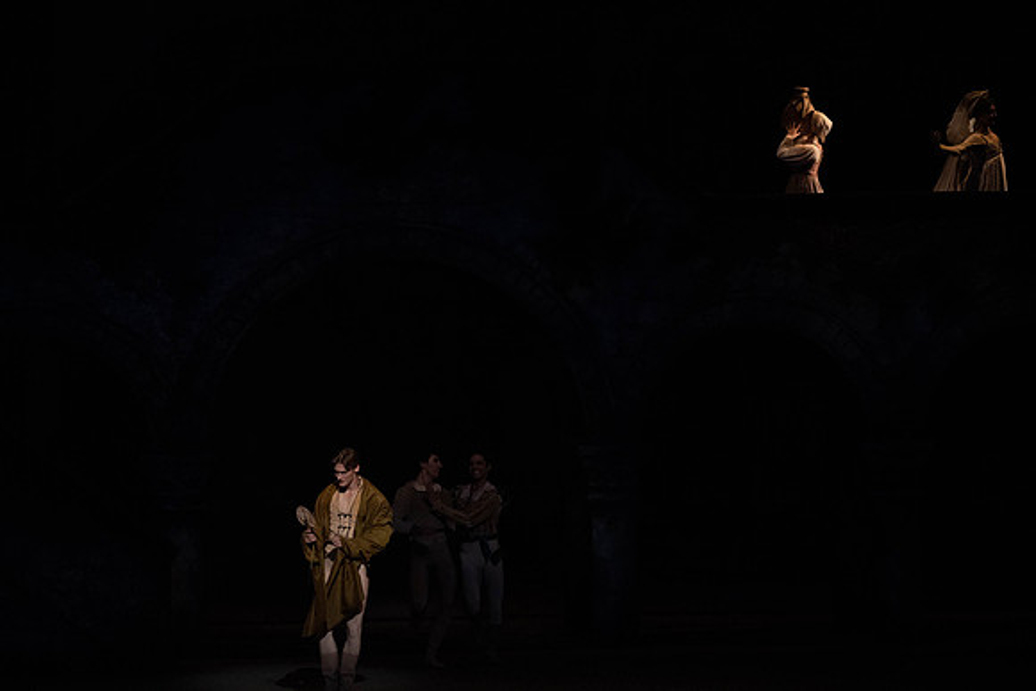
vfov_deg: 7.4
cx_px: 518
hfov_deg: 11.1
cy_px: 346
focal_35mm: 185
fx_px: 5325
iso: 8000
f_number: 5.6
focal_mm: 185
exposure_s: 1/250
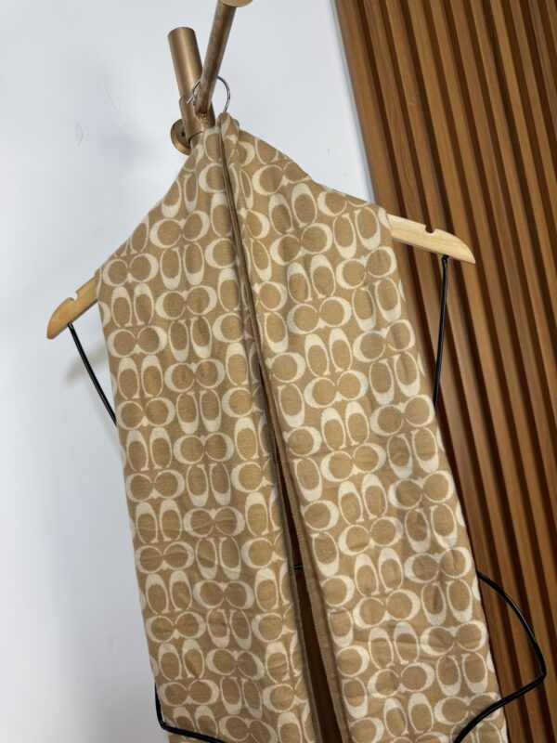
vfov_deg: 71.6
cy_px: 372
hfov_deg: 56.8
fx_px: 515
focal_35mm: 24
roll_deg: +11.5
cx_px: 278
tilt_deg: -0.9
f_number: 1.78
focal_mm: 6.76
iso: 50
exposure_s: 1/120
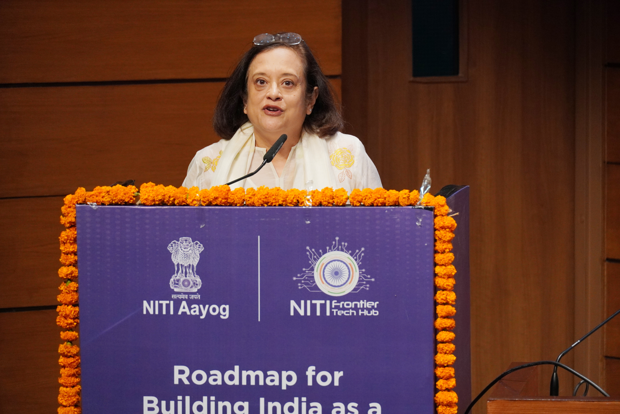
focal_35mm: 202
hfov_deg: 10.2
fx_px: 3487
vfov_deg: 6.8
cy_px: 207
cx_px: 310
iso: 1250
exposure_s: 1/125
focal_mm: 135
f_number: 5.6
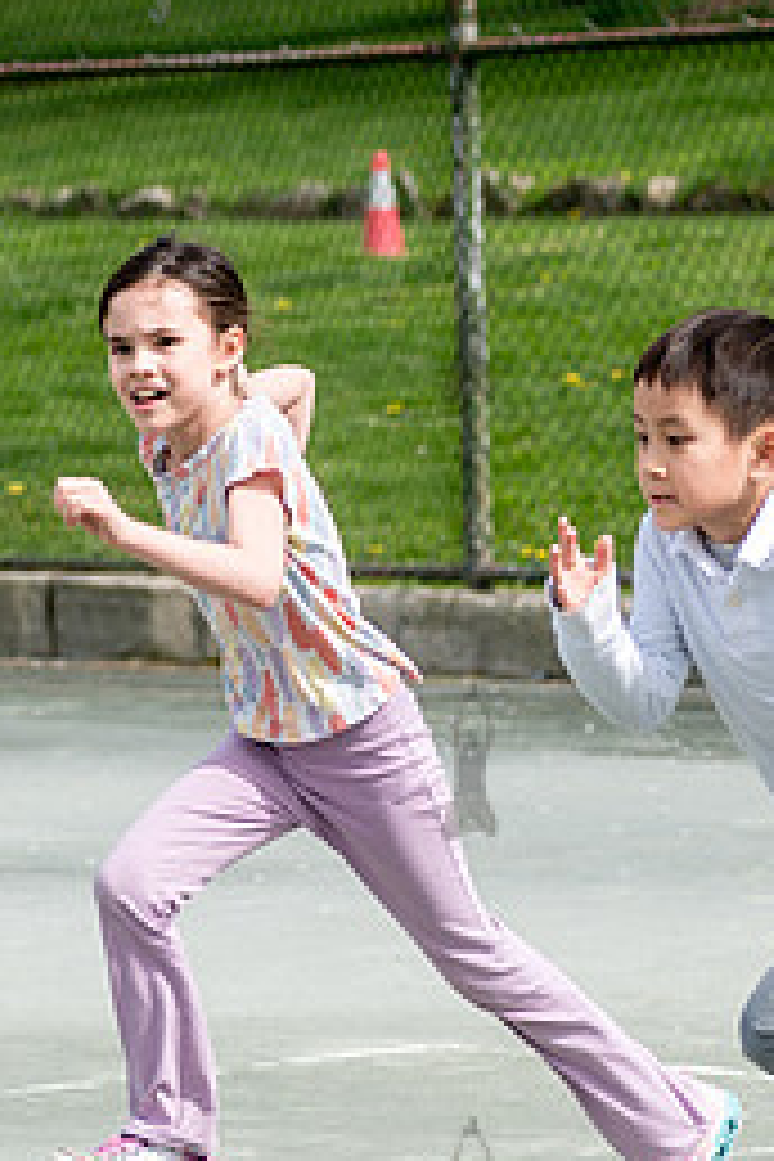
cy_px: 826
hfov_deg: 5.7
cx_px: 288
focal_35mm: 243
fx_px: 7836
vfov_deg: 8.5
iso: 100
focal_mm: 92
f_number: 4
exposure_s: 1/800
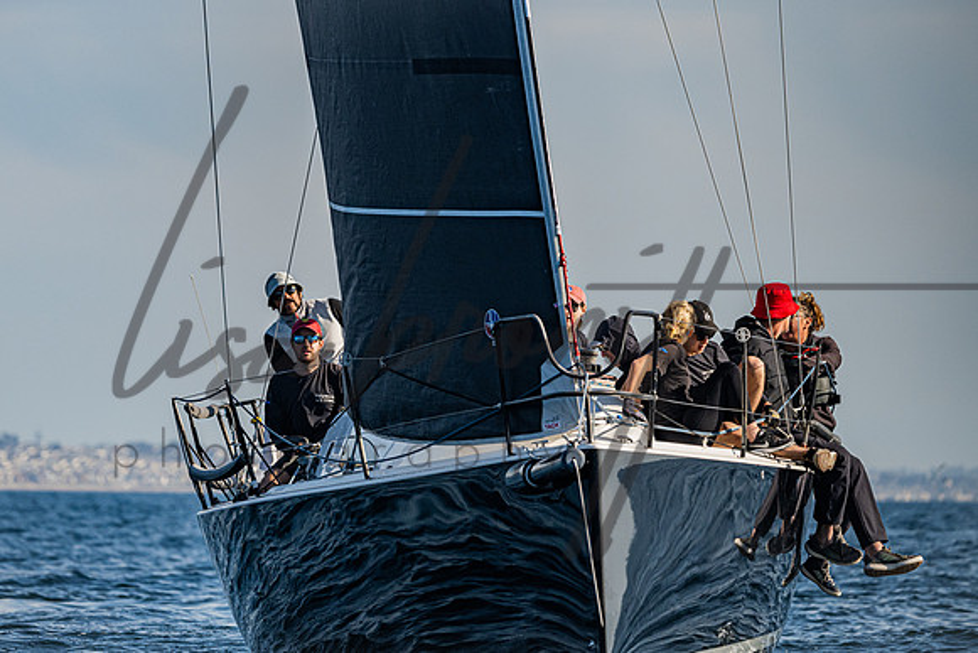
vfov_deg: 4.2
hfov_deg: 6.3
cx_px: 320
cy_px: 243
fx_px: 8948
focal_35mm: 329
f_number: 5
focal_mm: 240
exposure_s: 1/5000
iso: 400
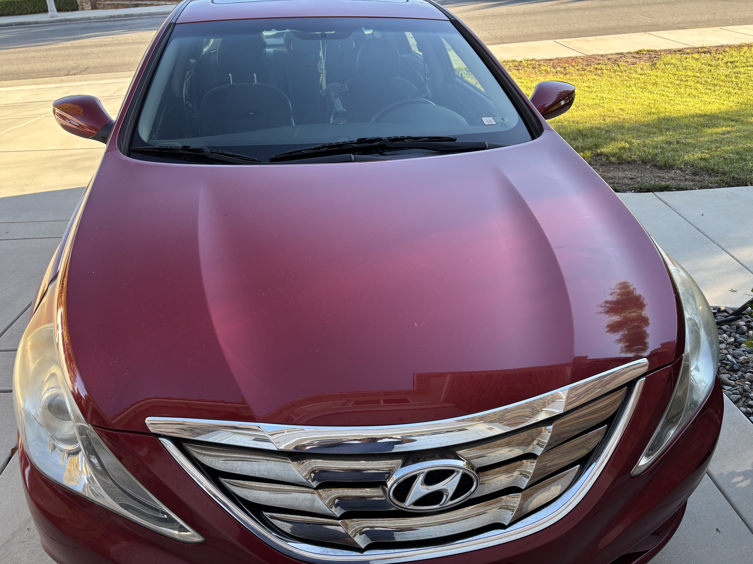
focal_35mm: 26
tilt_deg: -31.6
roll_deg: -1.5
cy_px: 282
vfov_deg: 53.1
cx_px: 376
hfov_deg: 67.3
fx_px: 566
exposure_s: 1/152
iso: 40
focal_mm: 5.96
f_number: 1.6
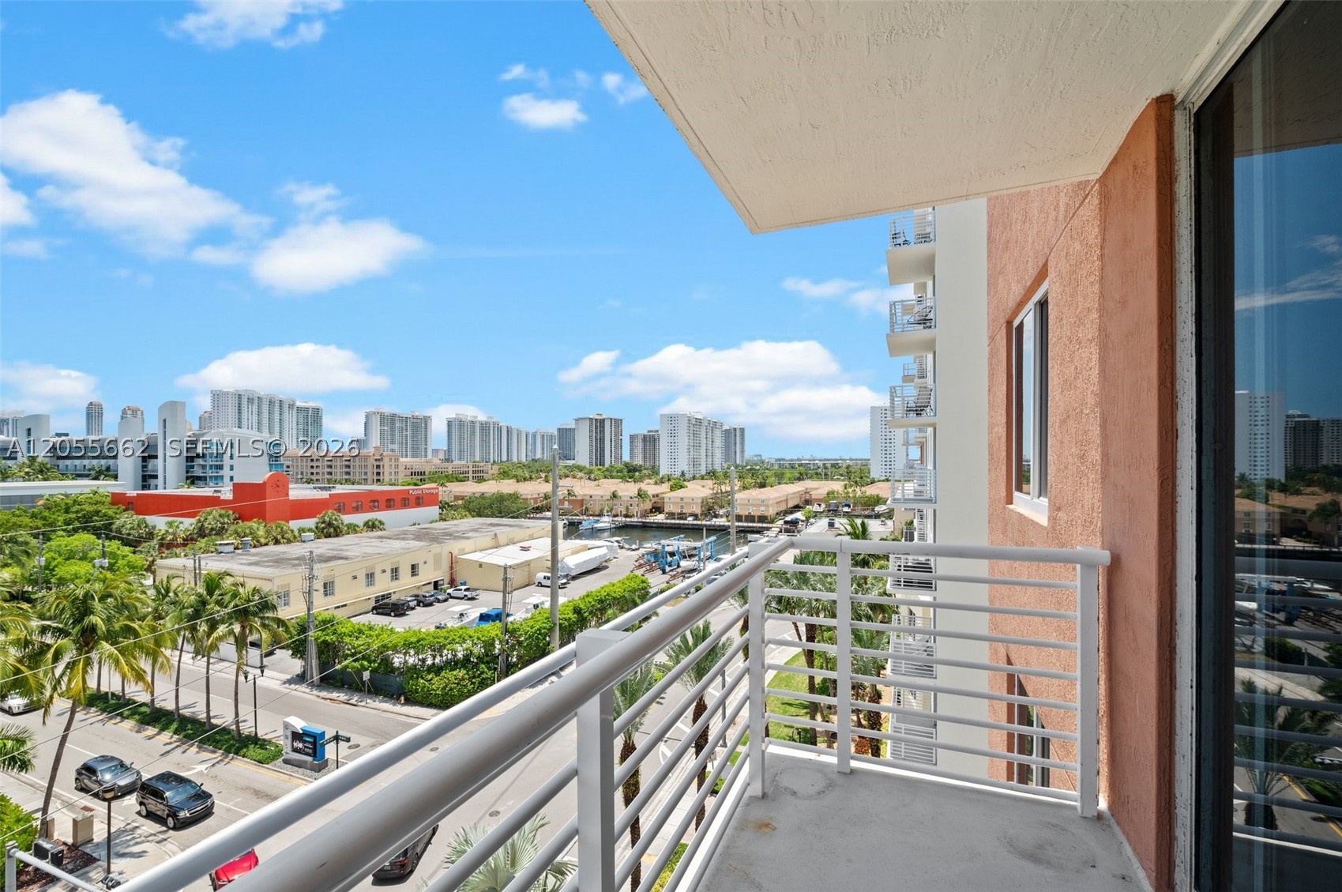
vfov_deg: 81.1
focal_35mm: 14
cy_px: 446
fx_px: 521
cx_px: 671
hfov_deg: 104.3
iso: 200
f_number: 8
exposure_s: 1/400
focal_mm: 14
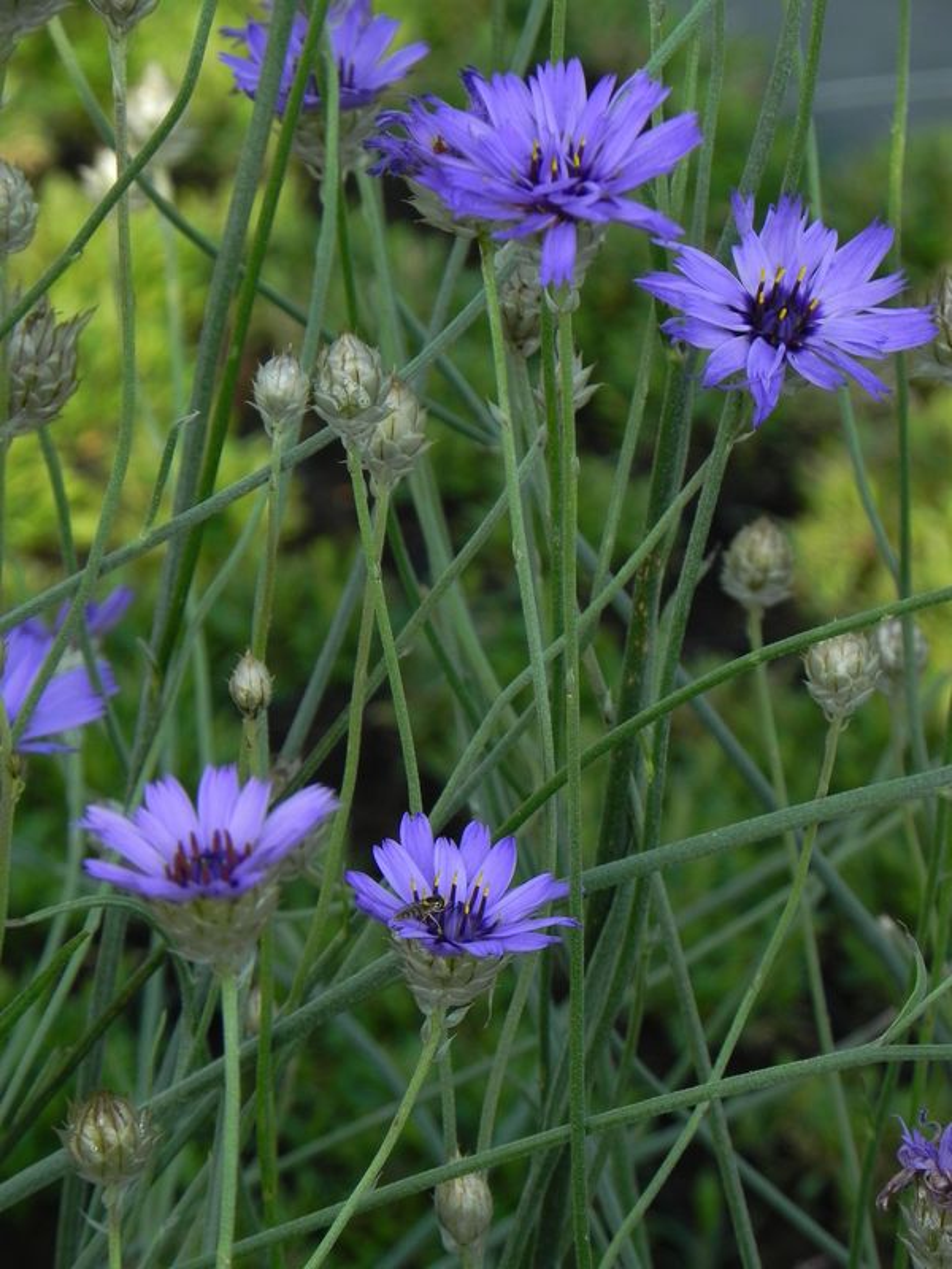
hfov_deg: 7.0
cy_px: 634
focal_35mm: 212
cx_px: 476
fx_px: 7774
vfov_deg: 9.3
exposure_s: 1/500
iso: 160
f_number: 5
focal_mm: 37.7
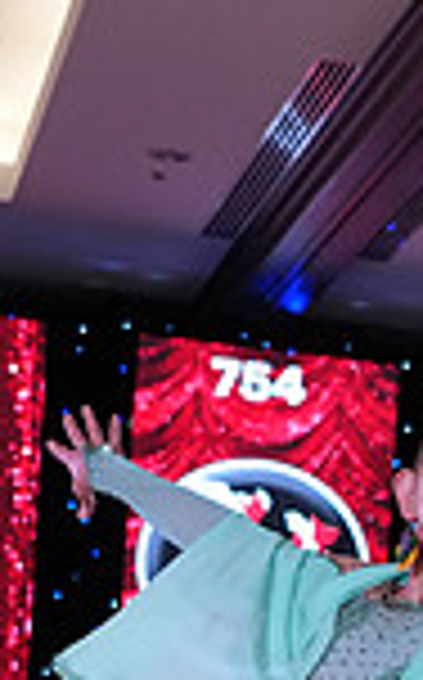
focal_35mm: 149
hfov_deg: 8.5
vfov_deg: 13.3
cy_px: 1018
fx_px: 2756
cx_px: 700
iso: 2500
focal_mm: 38
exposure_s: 1/250
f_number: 5.6
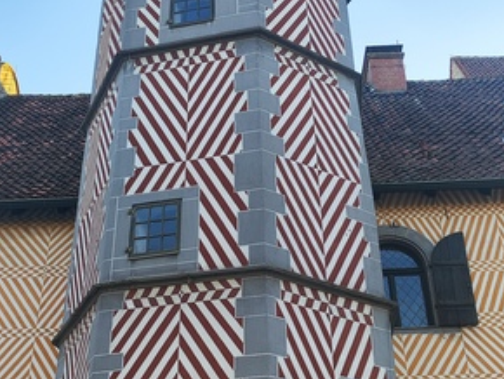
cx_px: 239
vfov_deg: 31.4
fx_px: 670
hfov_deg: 41.2
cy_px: 240
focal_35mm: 46
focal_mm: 4.68
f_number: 1.8
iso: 50
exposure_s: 1/248
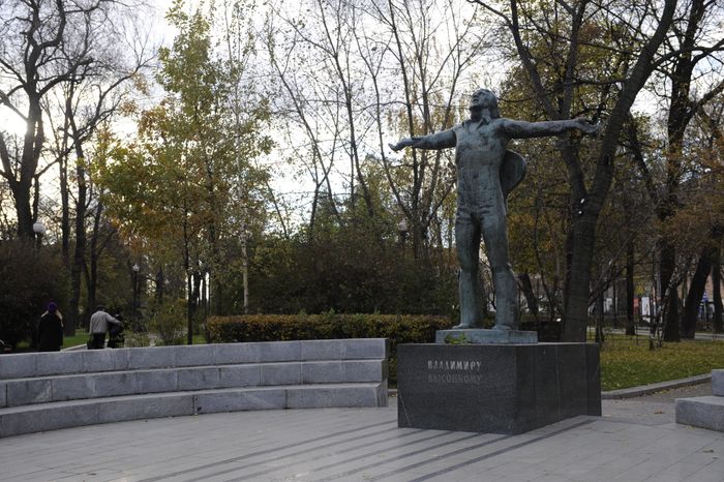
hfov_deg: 41.1
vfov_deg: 28.0
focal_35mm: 48
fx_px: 965
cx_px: 362
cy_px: 241
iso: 320
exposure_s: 1/400
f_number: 4.5
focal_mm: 48
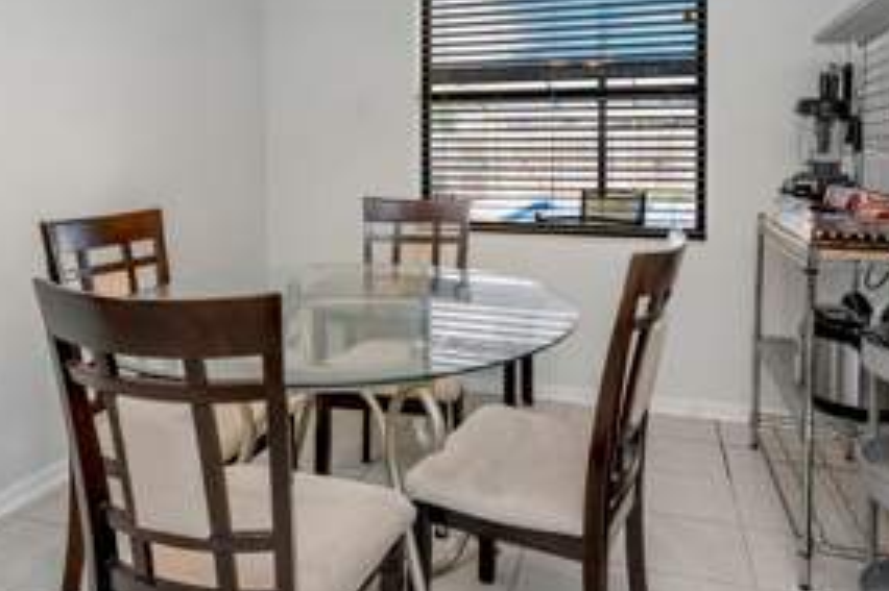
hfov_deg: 67.4
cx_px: 432
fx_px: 666
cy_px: 158
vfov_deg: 46.4
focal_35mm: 27
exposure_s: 1/60
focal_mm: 16
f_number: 6.7
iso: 1000
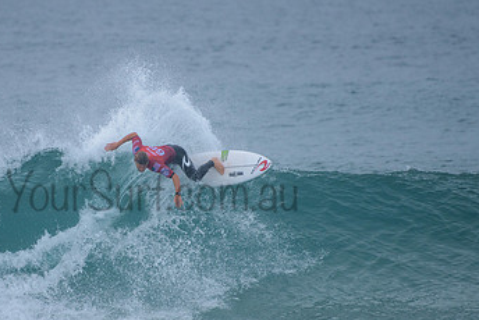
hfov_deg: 2.4
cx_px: 150
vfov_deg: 1.6
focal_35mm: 842
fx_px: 11212
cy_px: 179
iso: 450
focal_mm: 500
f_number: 5.6
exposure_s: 1/2000
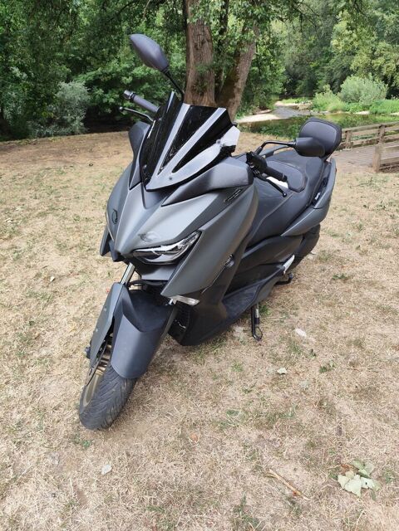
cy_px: 266
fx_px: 353
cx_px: 200
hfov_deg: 58.9
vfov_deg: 73.9
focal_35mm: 23
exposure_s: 1/100
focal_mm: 6.19
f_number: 1.65
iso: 125
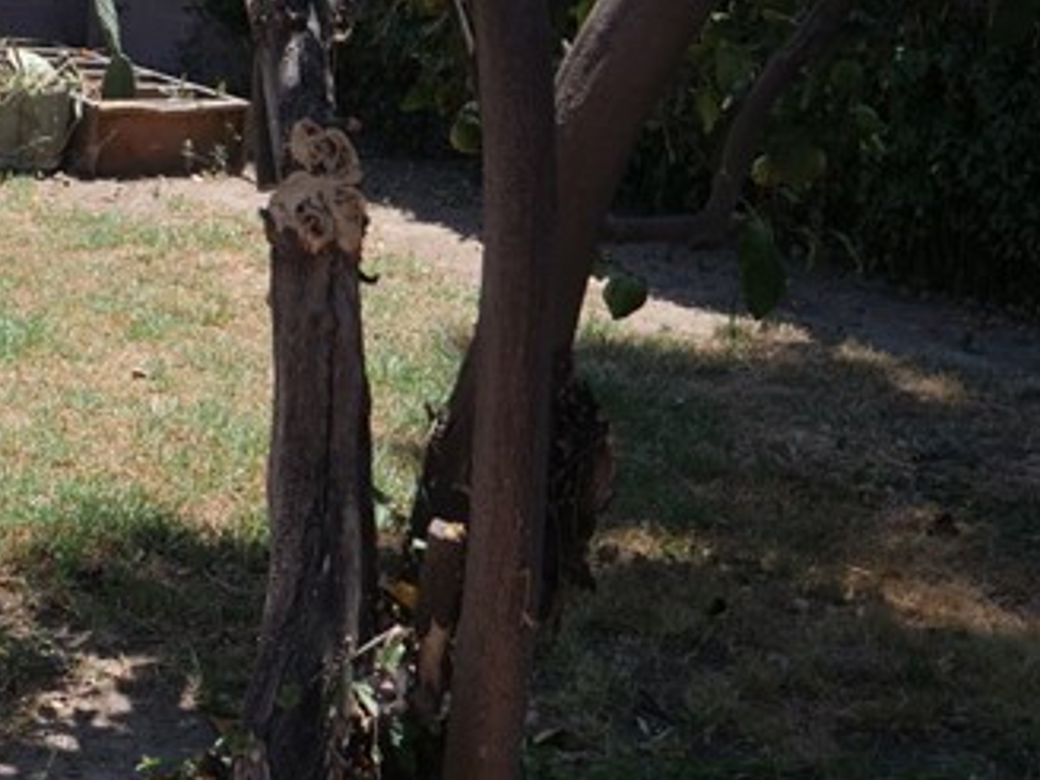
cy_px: 48
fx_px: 2253
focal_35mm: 75
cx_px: -22
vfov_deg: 19.2
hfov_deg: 24.7
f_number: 2.8
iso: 200
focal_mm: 12
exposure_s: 1/2000
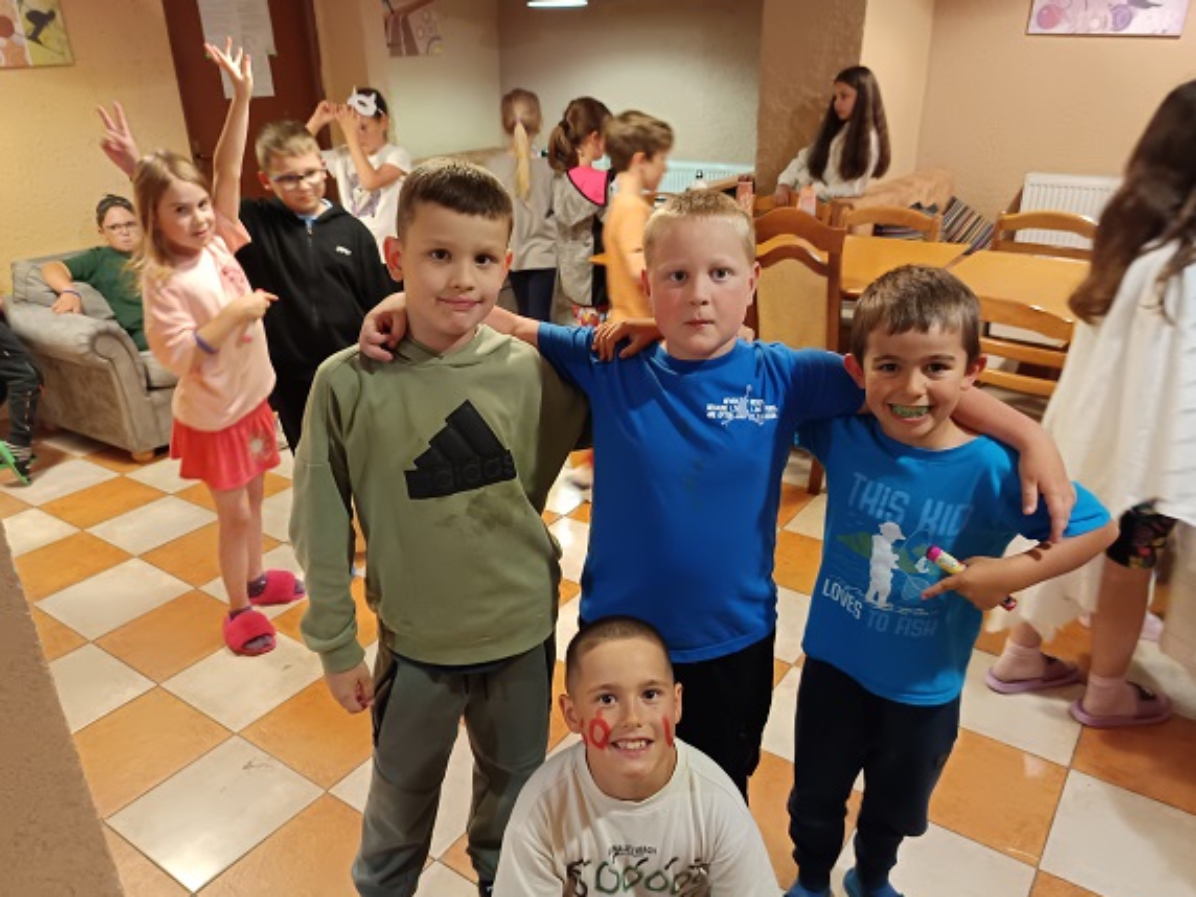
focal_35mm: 26
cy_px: 469
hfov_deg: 67.3
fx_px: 898
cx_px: 581
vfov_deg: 53.0
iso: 2091
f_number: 1.7
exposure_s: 1/25
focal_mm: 5.31
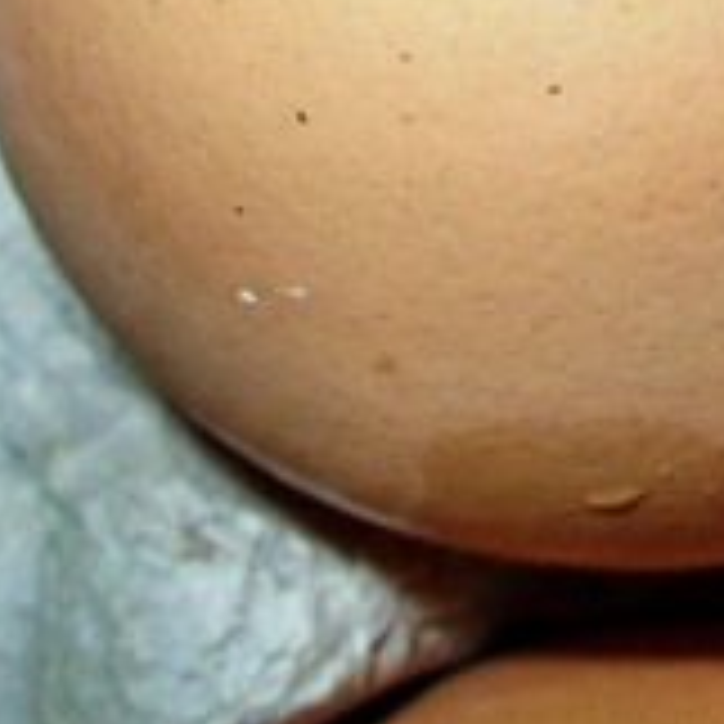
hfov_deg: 13.9
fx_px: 2958
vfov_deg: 13.5
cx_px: 585
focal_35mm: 125
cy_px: -184
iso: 50
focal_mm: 6.3
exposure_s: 1/32
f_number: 4.9
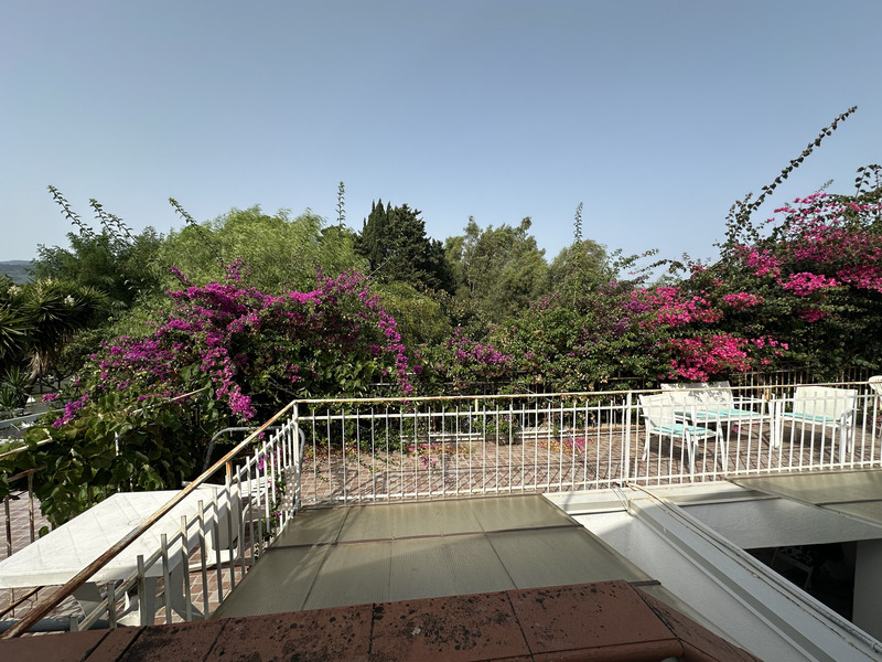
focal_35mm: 14
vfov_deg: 85.7
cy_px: 331
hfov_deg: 102.1
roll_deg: +0.3
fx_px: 357
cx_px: 441
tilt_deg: -1.5
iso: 50
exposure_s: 1/1350
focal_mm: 2.22
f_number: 2.2
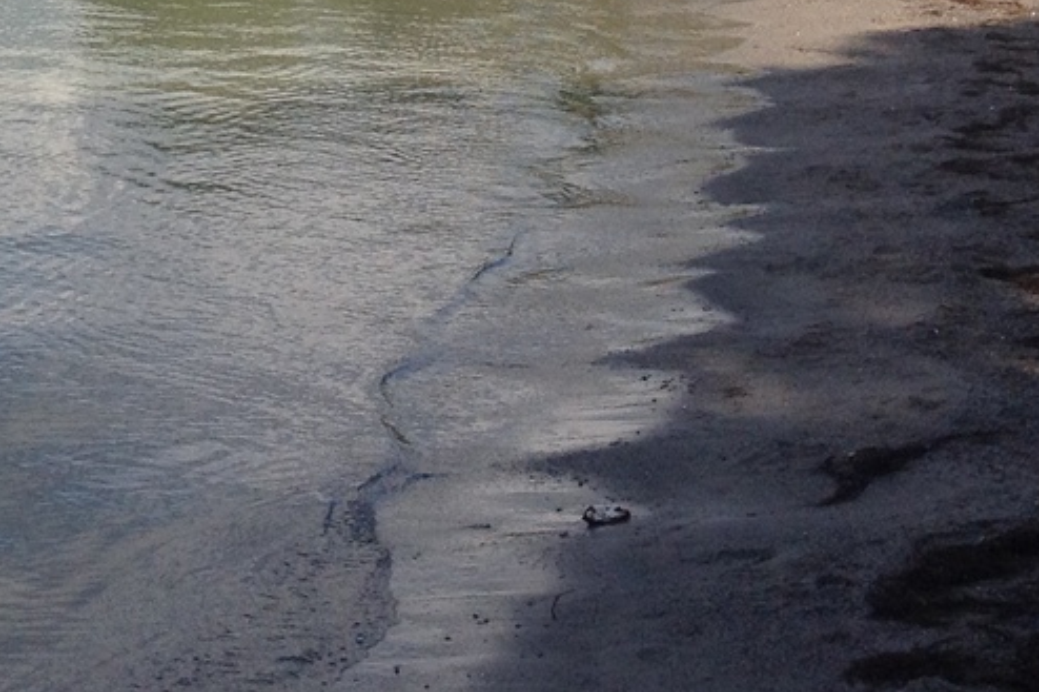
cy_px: -351
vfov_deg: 11.1
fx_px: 3404
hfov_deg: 16.6
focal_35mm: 118
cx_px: -212
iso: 64
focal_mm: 4.28
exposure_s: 1/1534
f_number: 2.4
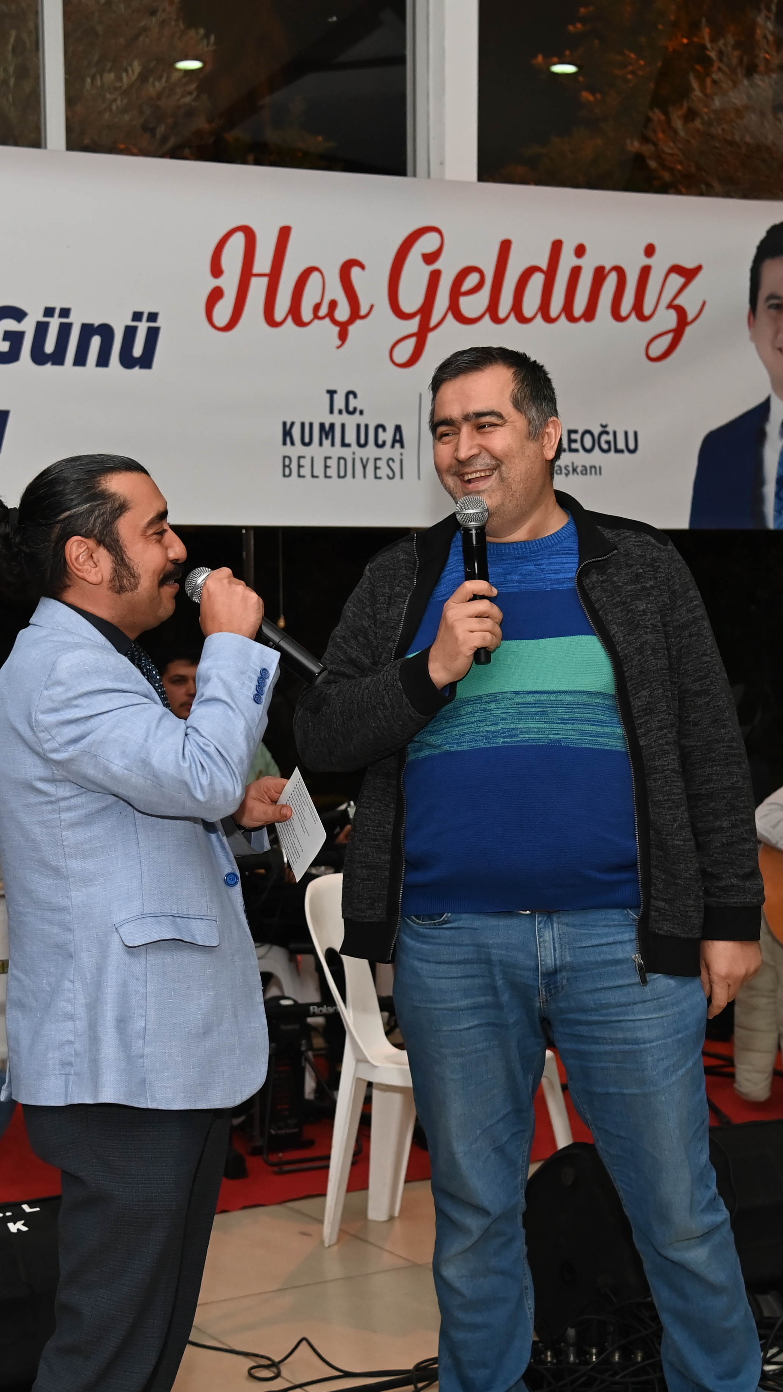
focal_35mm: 63
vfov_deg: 33.3
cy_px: 697
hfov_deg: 19.1
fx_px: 2325
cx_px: 332
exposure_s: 1/250
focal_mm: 40
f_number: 4
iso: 2000
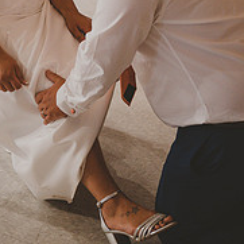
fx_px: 726
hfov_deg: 19.0
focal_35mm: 91
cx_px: 90
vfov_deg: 18.6
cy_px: -3
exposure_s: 1/100
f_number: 2.8
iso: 3200
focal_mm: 43
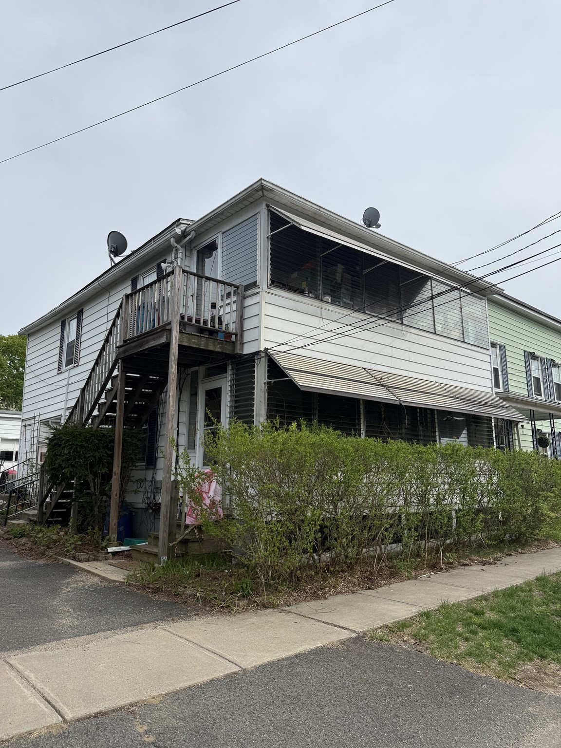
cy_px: 374
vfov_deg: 71.6
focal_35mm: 24
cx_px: 280
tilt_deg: +12.5
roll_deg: -1.6
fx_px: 519
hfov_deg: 56.8
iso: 80
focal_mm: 6.76
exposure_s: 1/4975
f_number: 1.78
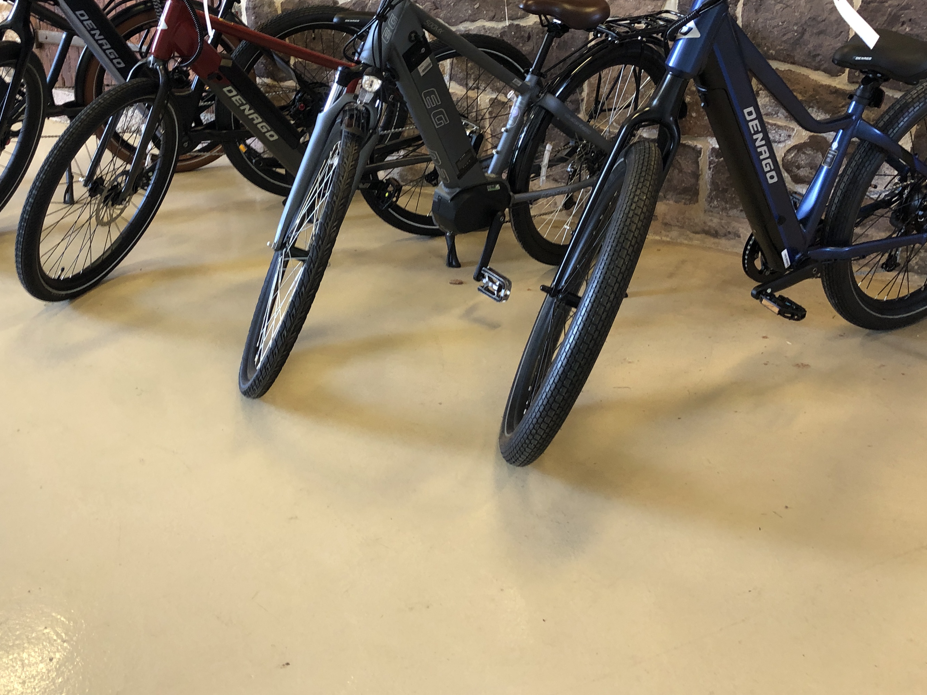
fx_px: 1125
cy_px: 244
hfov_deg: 44.7
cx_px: 399
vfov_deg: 34.1
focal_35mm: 42
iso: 40
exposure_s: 1/20
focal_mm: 4
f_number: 1.8
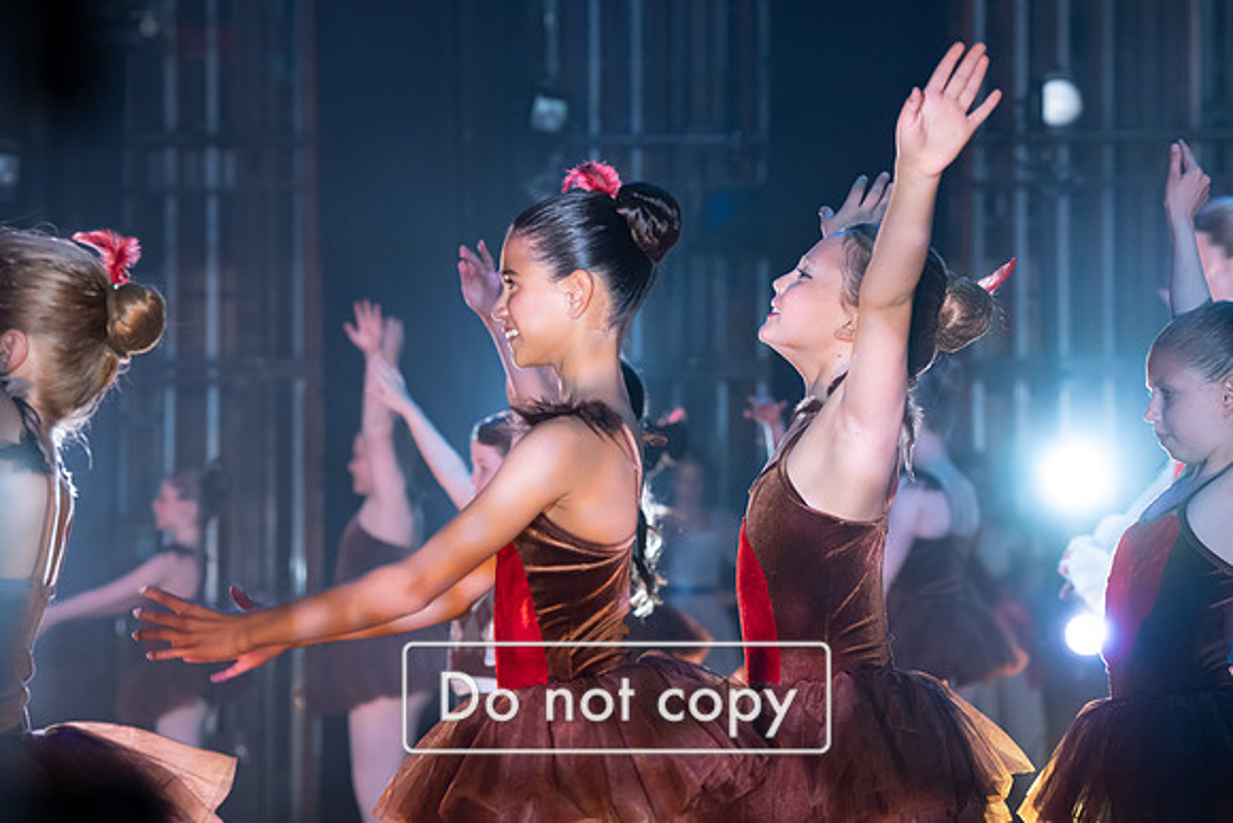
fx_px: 3426
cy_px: 412
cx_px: 616
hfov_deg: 20.4
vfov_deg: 13.7
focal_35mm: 100
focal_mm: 100
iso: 4000
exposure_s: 1/250
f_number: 5
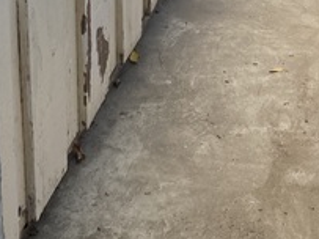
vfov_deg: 15.2
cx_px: 214
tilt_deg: -18.0
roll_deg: -1.2
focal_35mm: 92
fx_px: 847
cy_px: -84
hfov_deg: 21.2
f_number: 1.8
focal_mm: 3.99
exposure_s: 1/324
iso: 20
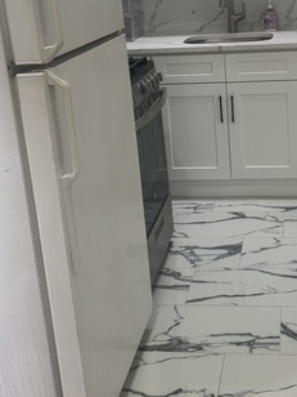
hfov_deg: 27.7
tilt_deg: -13.2
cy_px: 88
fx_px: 595
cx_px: 216
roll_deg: +3.7
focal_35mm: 52
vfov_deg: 35.8
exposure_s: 1/120
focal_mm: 6.76
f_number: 1.78
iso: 100
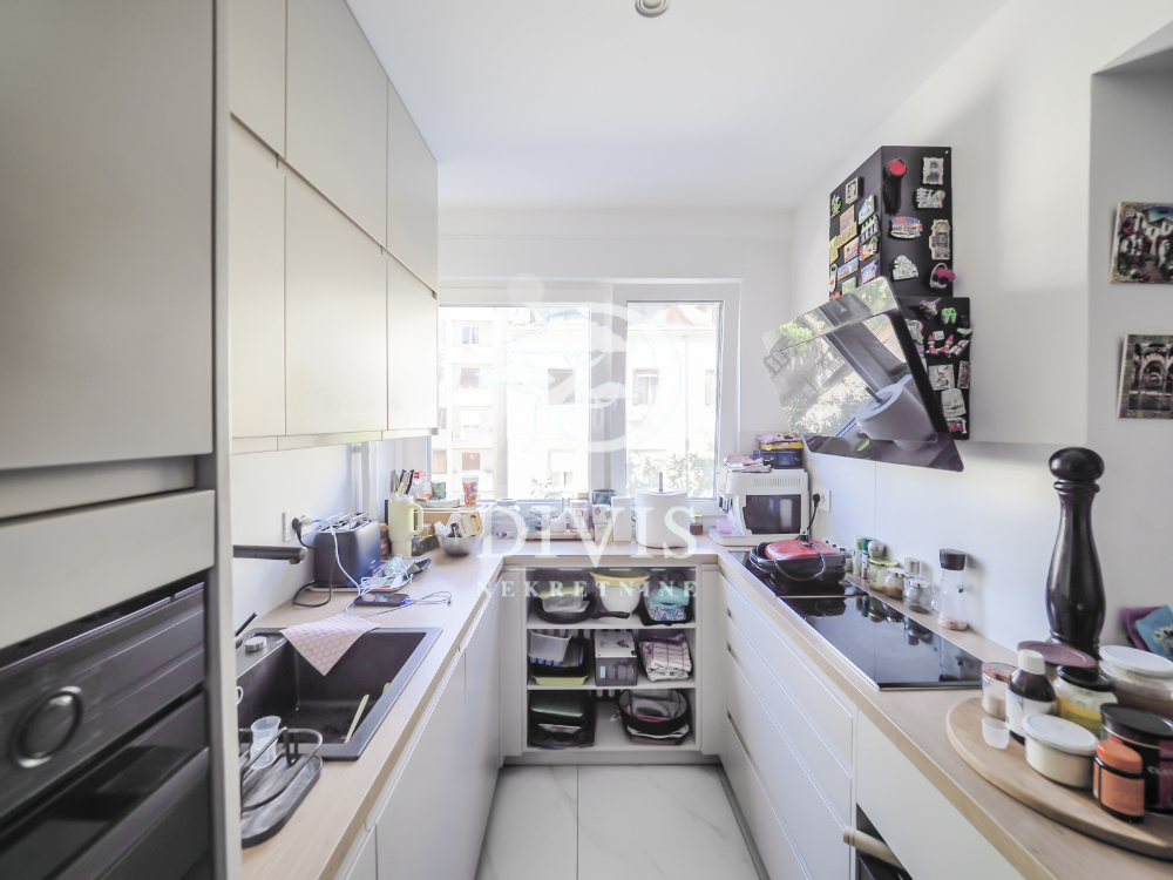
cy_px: 440
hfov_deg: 102.1
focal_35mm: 14
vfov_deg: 85.7
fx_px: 474
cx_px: 586
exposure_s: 1/20
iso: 200
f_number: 4
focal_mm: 7
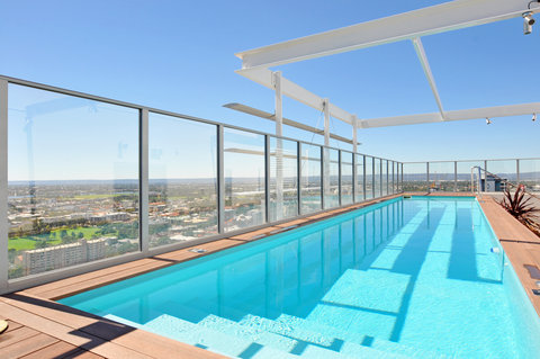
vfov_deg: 56.0
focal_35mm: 22
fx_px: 337
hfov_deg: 77.4
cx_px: 270
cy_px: 180
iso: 320
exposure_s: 1/400
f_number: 10
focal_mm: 15
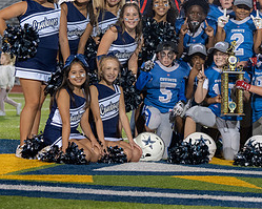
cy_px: 74
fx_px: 1186
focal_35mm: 153
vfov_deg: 10.1
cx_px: 241
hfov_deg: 12.5
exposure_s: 1/320
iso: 2000
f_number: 3.2
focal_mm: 70
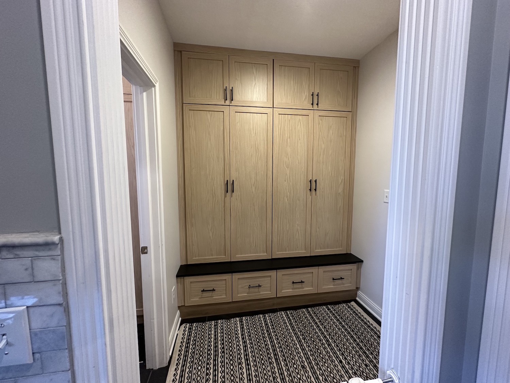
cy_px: 192
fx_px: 206
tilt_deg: -6.0
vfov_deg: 85.7
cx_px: 255
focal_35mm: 14
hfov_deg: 102.1
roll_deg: -0.1
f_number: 2.2
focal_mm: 2.22
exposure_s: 1/60
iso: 400
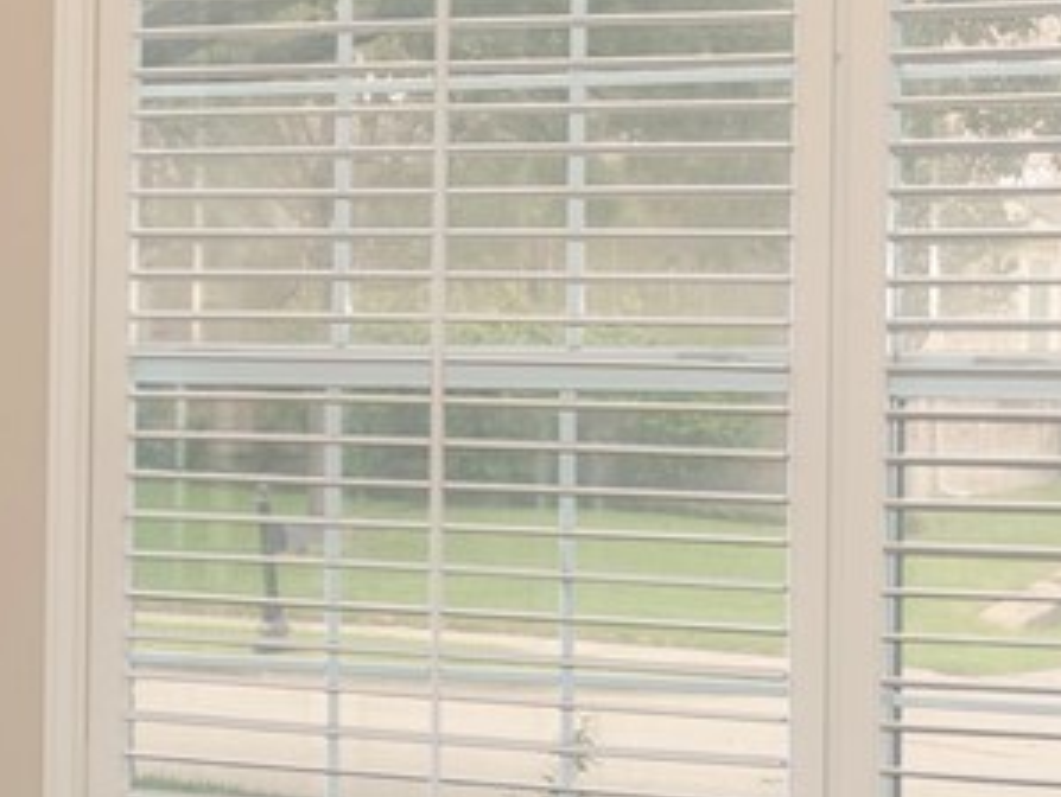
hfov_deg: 13.0
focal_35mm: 133
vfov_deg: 11.2
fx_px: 4080
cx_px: -1025
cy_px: 338
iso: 100
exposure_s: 1/2
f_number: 7.1
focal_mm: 19
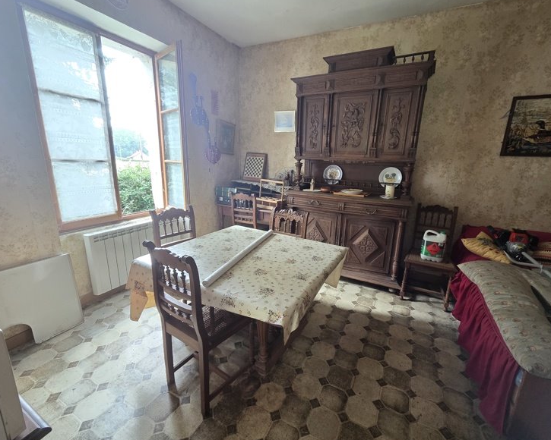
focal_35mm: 14
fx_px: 228
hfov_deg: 100.6
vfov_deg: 88.0
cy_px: 218
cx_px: 287
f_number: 2.2
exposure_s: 1/50
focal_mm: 2.2
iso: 250
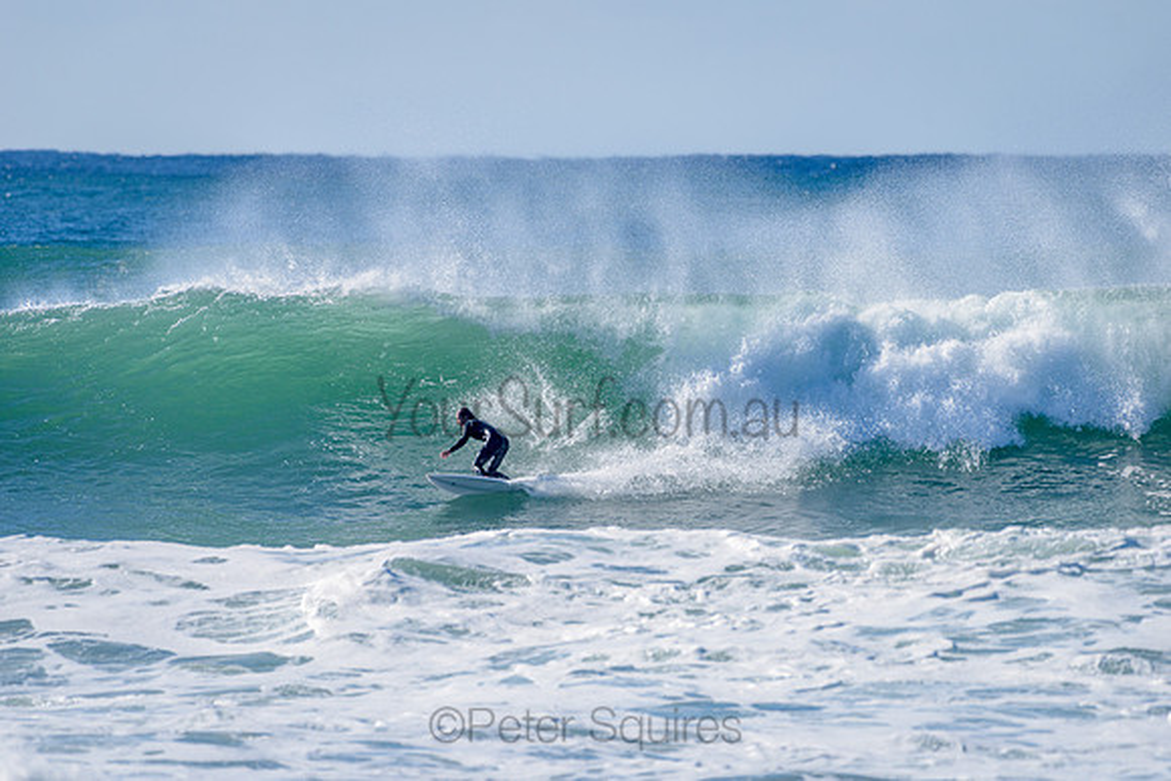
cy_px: 391
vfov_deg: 2.7
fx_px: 16609
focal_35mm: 511
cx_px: 593
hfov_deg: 4.0
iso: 180
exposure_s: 1/2000
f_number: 5.6
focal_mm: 500
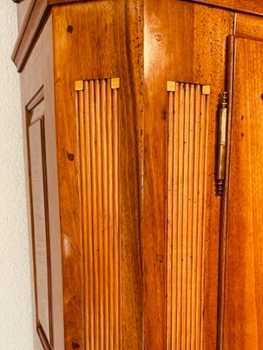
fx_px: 385
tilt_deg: -9.4
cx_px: 157
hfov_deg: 37.6
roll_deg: +0.8
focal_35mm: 38
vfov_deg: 48.0
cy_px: 239
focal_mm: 6.86
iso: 500
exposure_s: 1/50
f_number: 1.78
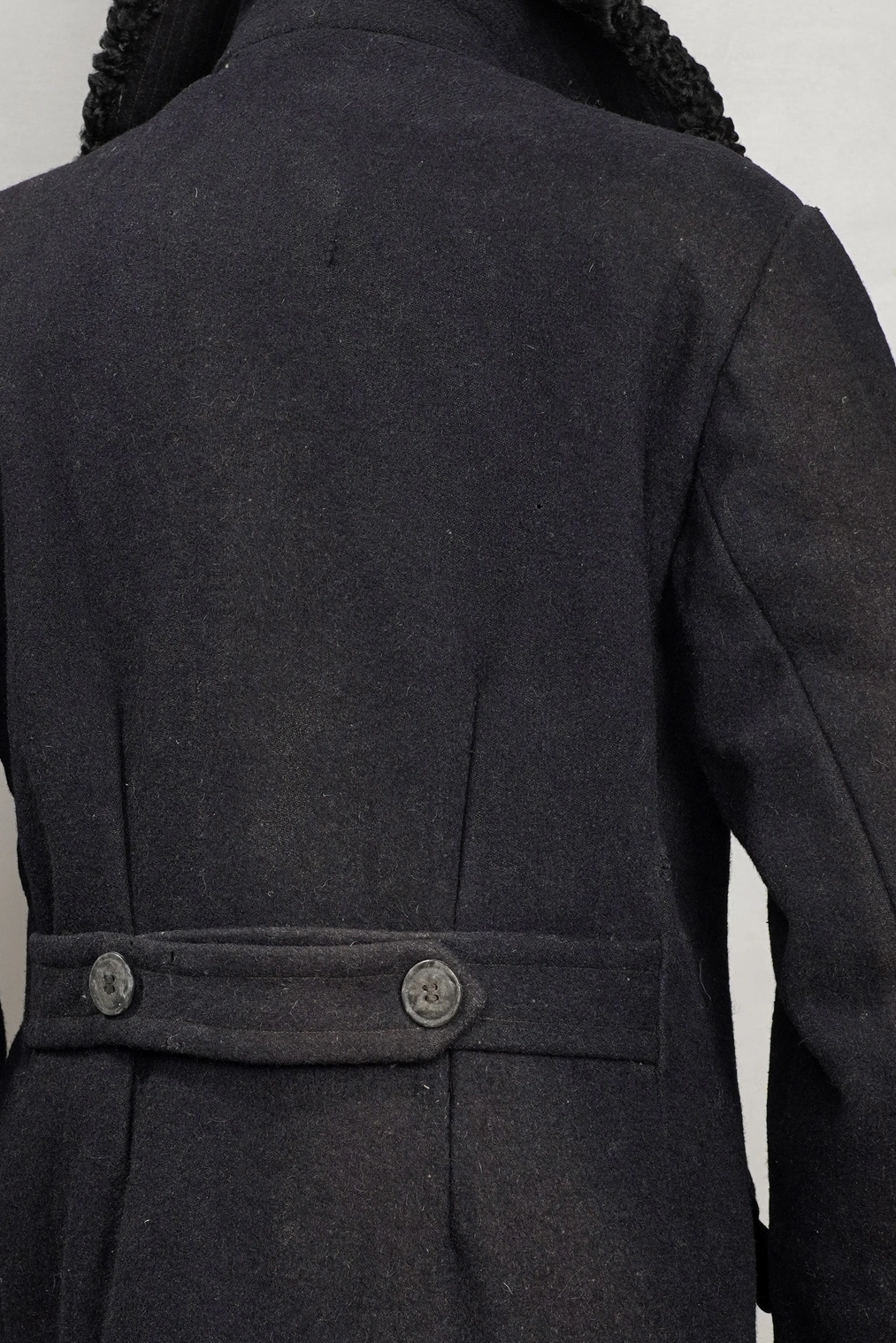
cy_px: 897
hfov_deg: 15.0
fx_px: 3396
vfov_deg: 22.3
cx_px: 352
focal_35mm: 91
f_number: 5.6
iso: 400
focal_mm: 32
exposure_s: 1/40
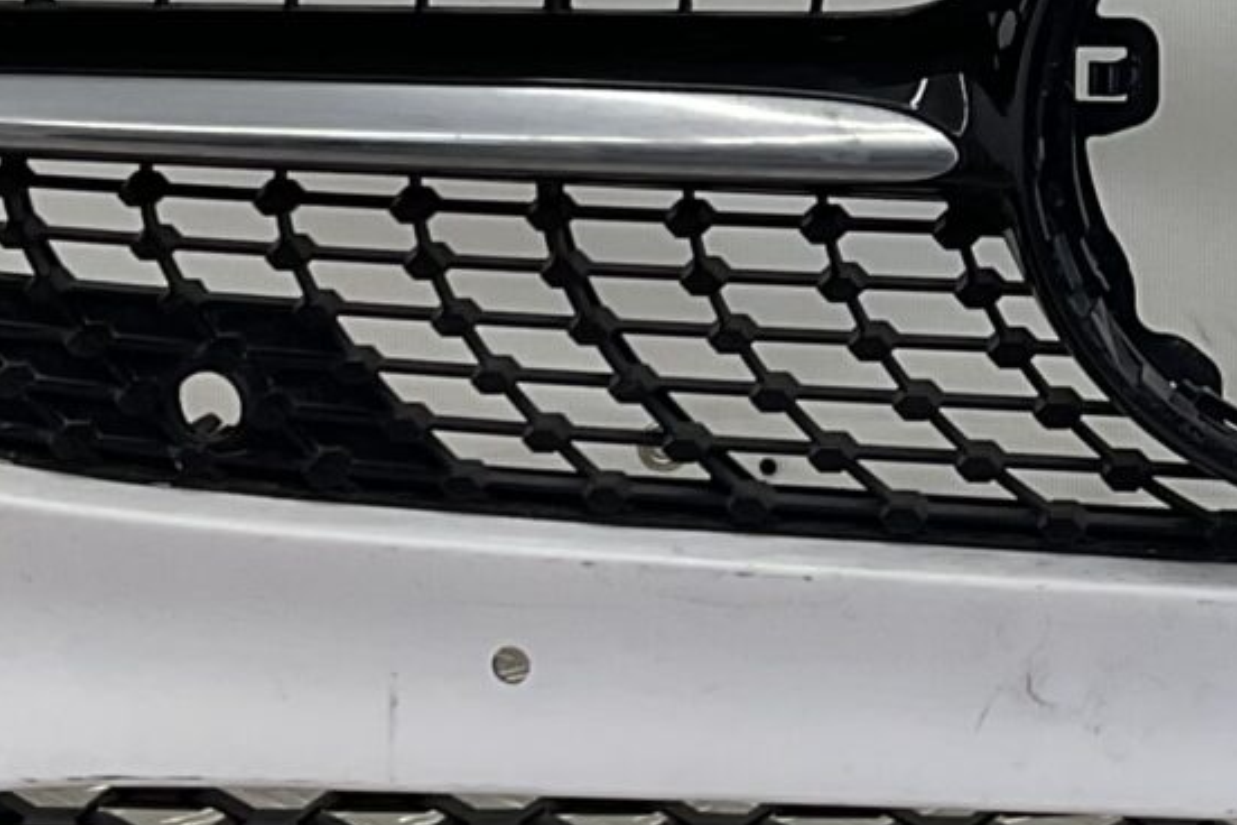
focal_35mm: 140
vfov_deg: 9.7
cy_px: -45
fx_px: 4810
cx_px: 1430
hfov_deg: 14.3
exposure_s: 1/132
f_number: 1.8
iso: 16
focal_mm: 3
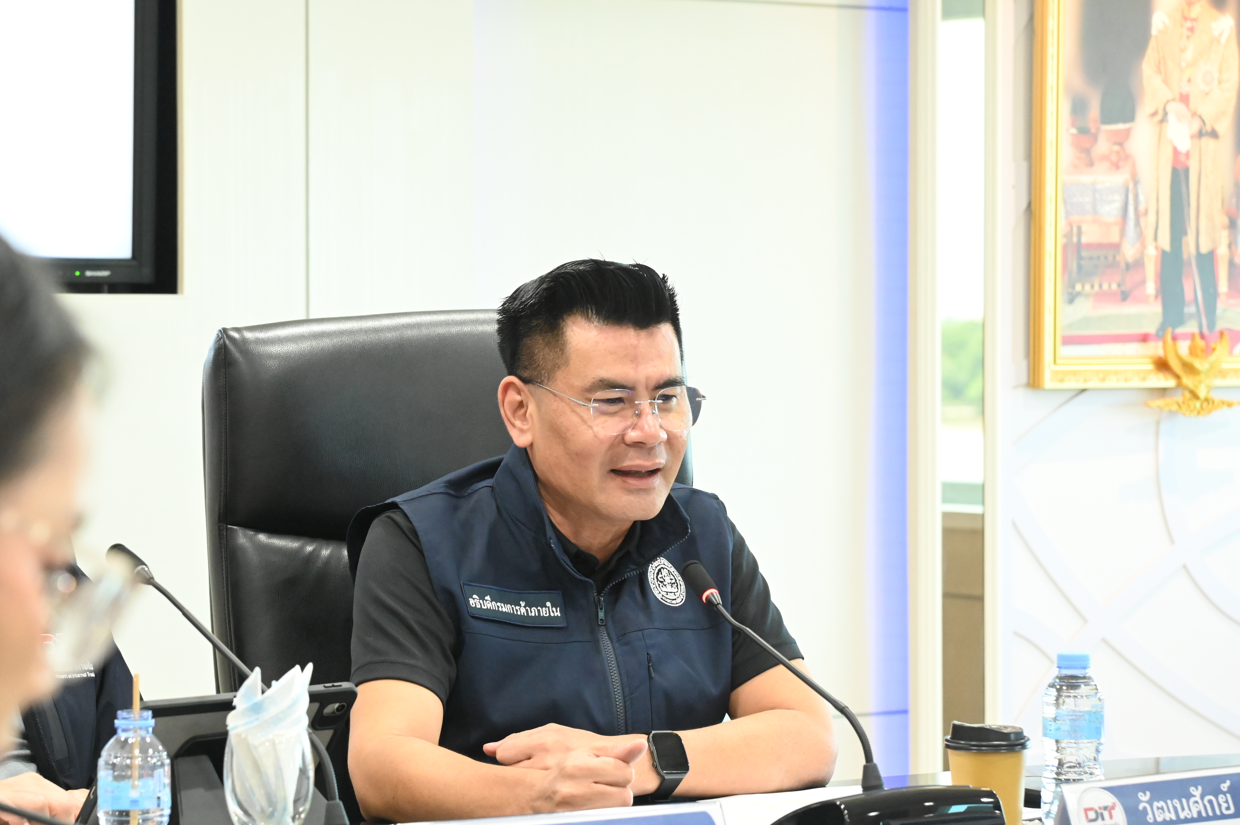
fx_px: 4130
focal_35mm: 120
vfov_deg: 11.4
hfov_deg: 17.1
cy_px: 412
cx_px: 620
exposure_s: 1/125
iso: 14400
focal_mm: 120
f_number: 10
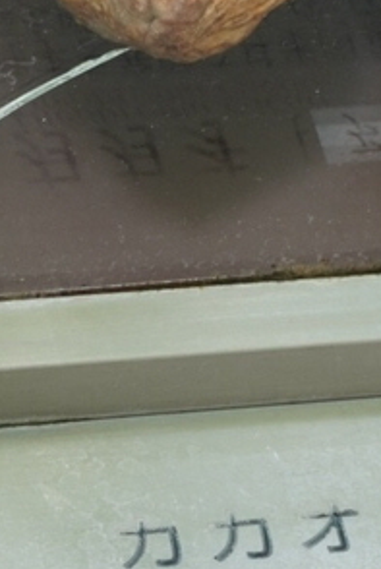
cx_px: 427
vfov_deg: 6.7
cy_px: 14
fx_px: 4840
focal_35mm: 306
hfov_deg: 4.5
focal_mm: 50
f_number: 8
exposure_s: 1/25
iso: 400
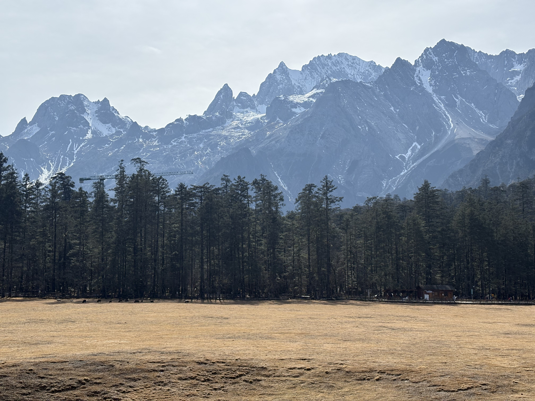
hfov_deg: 36.8
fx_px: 804
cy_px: 200
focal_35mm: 52
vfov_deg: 28.0
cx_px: 268
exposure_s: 1/4630
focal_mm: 5.96
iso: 40
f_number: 1.6
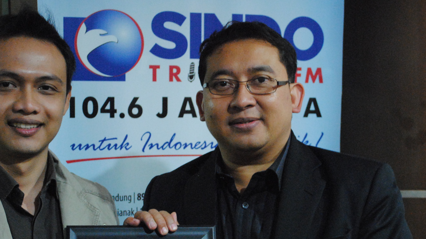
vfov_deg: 13.3
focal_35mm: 91
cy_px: 176
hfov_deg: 23.4
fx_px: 1028
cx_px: 211
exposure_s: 1/6
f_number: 5.3
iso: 1600
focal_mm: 40
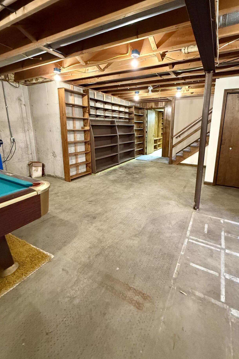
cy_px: 162
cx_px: 138
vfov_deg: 96.4
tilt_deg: -12.2
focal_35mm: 16
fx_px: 159
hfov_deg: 73.3
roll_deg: -0.7
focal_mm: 2.22
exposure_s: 1/60
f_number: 2.2
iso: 1000
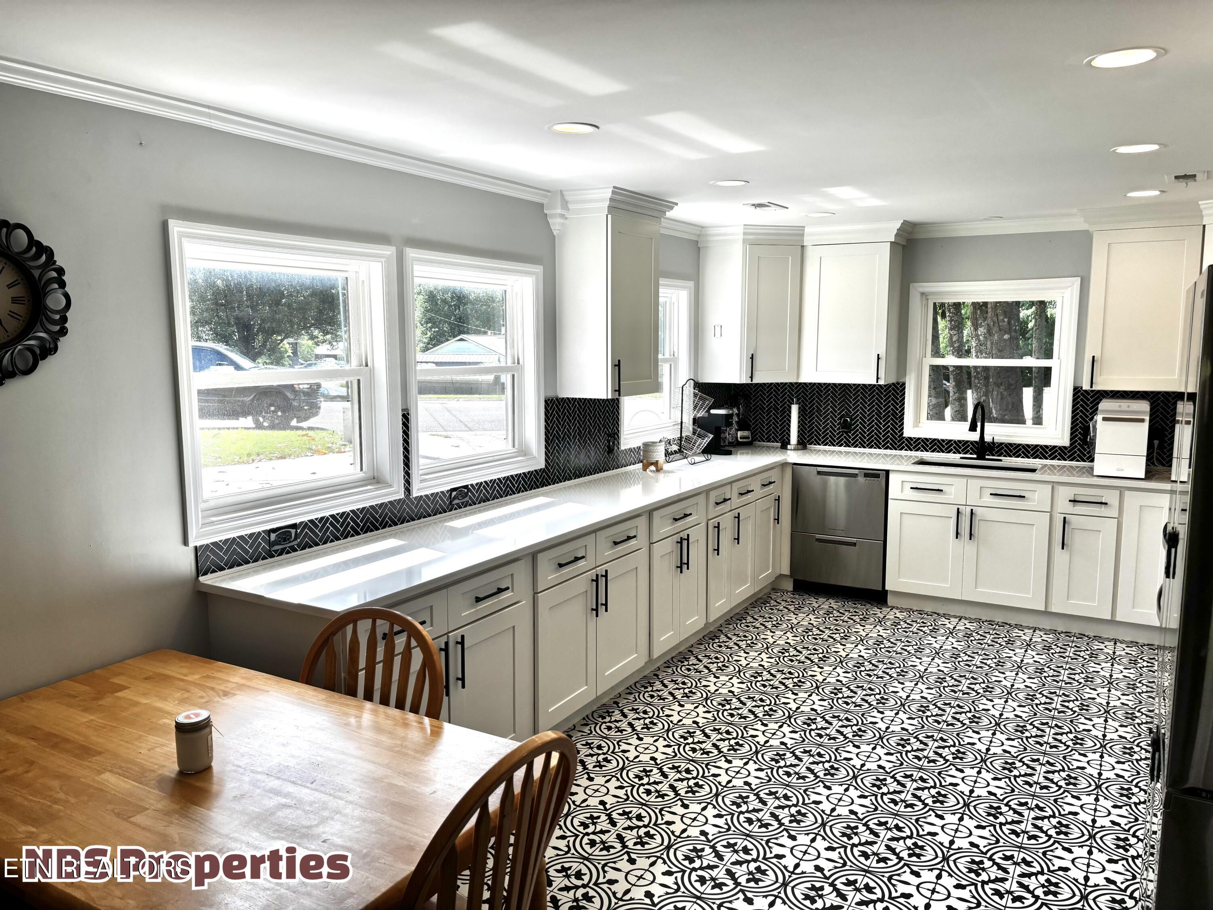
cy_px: 455
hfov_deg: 67.3
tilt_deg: -6.3
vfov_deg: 53.1
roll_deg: +0.2
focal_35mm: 26
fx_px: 911
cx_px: 606
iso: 50
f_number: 1.6
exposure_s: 1/439
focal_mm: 5.96
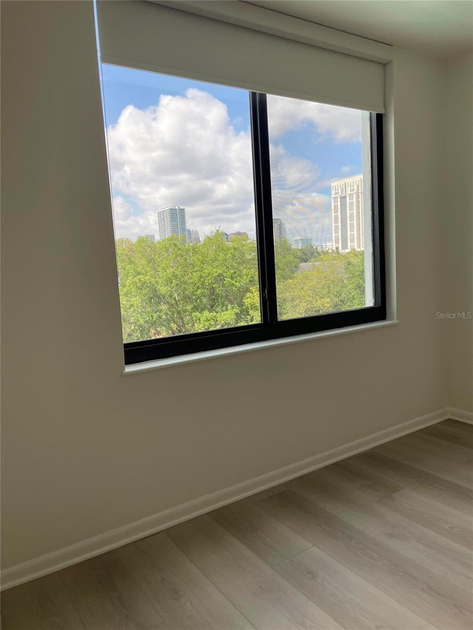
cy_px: 315
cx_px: 236
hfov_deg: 53.1
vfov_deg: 67.3
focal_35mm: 26
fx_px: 474
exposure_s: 1/310
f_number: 1.6
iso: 32
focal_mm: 4.2
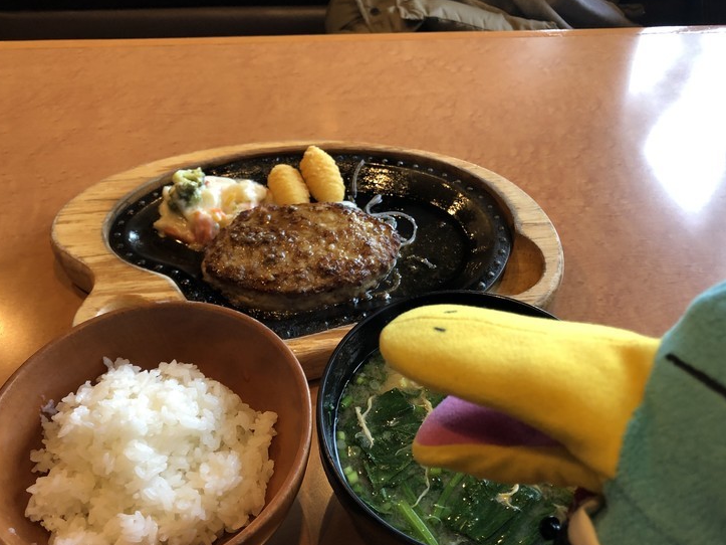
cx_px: 374
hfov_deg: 58.3
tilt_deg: -47.0
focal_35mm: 31
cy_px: 291
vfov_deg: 45.4
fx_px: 650
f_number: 1.8
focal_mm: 3.99
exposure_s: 1/17
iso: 40
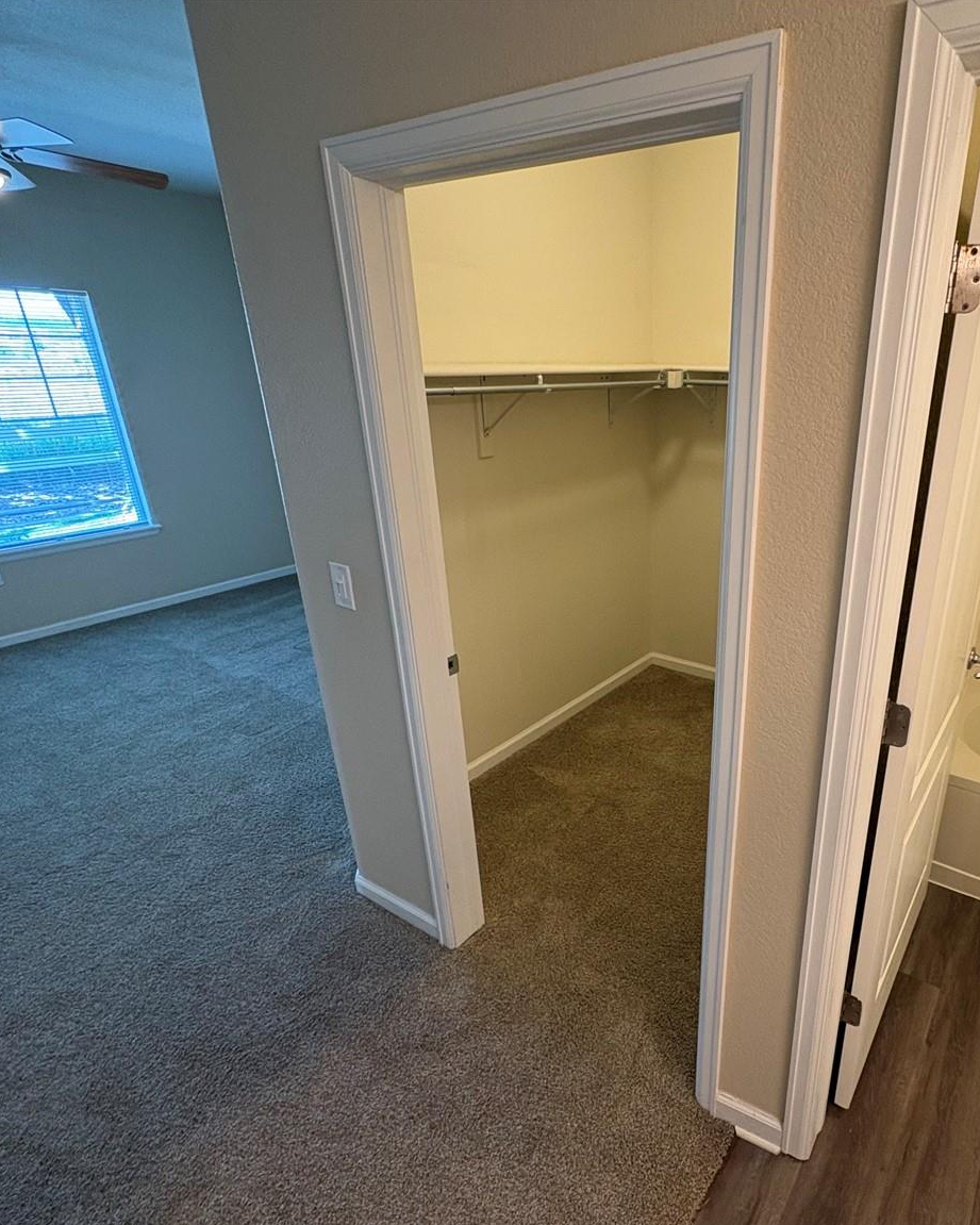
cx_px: 666
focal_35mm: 19
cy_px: 634
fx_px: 689
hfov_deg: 68.5
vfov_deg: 83.2
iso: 250
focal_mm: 2.22
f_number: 2.2
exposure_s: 1/60
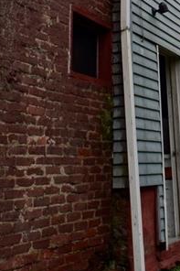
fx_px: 526
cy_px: -24
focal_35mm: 70
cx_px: 160
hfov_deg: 19.1
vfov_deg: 26.7
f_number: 10
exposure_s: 1/250
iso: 400
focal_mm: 18
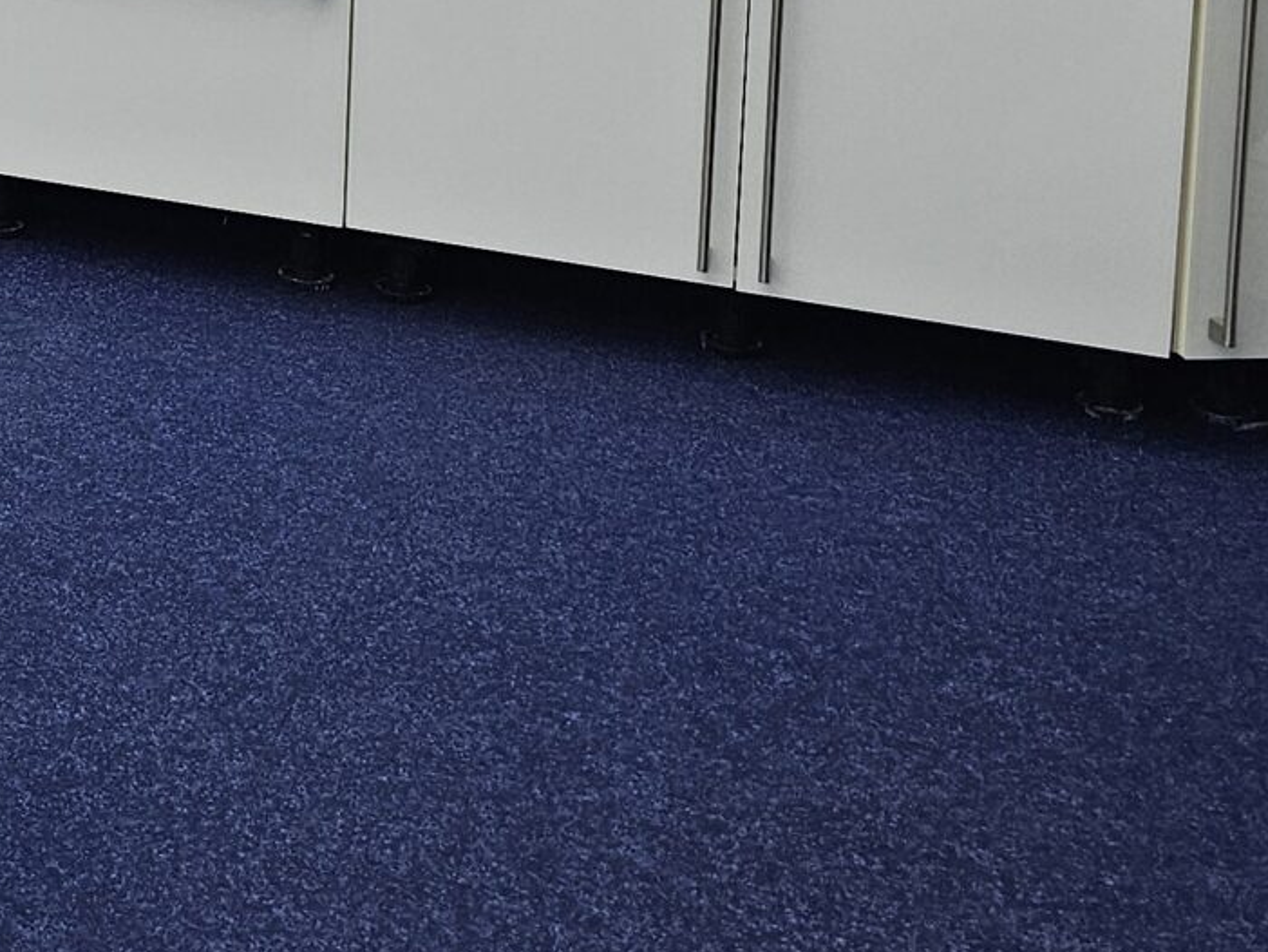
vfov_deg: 16.3
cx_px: -637
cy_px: -398
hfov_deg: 20.1
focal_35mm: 84
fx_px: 3077
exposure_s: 1/359
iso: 200
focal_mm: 6.3
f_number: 1.7
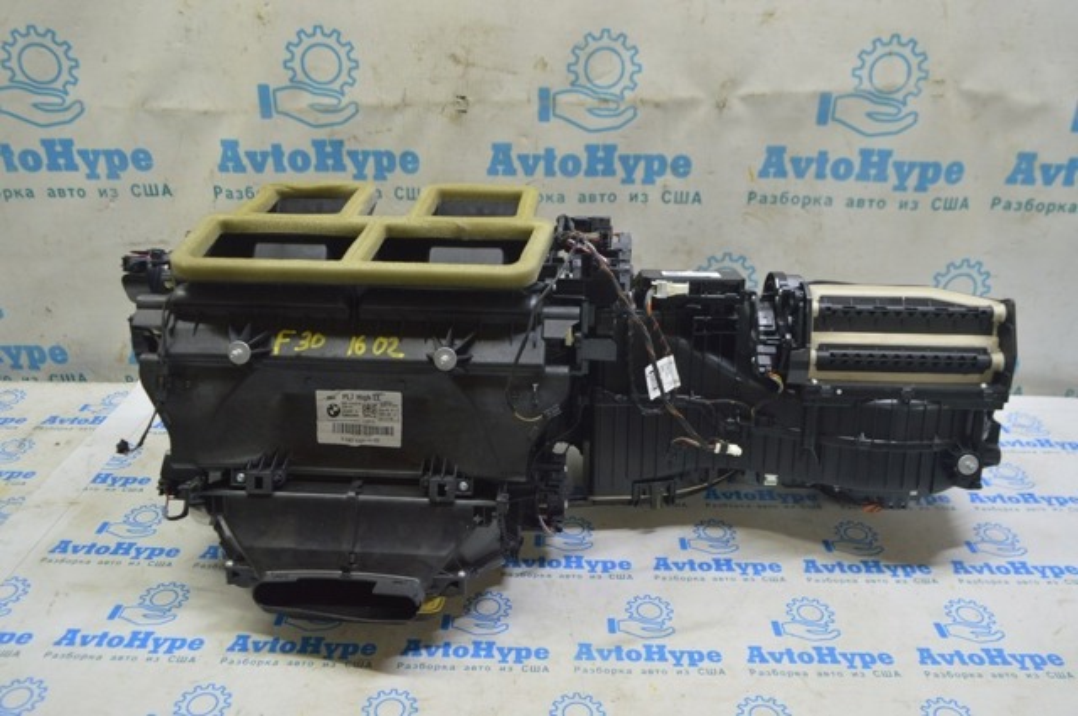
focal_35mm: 30
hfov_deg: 62.0
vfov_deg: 43.5
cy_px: 358
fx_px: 897
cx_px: 539
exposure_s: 1/20
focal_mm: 20
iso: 400
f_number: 5.6
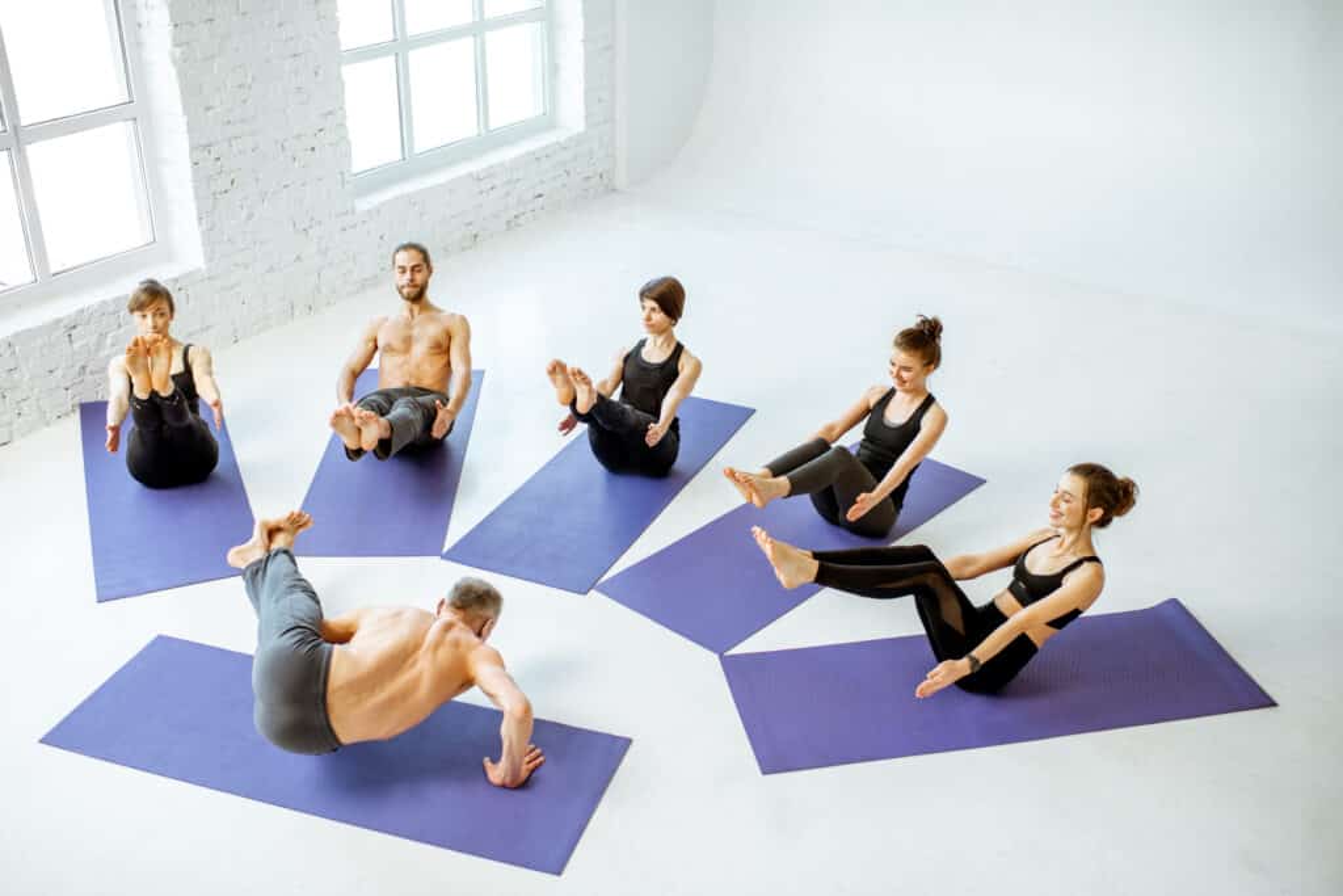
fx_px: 1306
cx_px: 672
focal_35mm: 35
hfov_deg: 54.4
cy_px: 448
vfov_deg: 37.9
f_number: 2.2
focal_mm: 35
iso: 200
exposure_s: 1/200
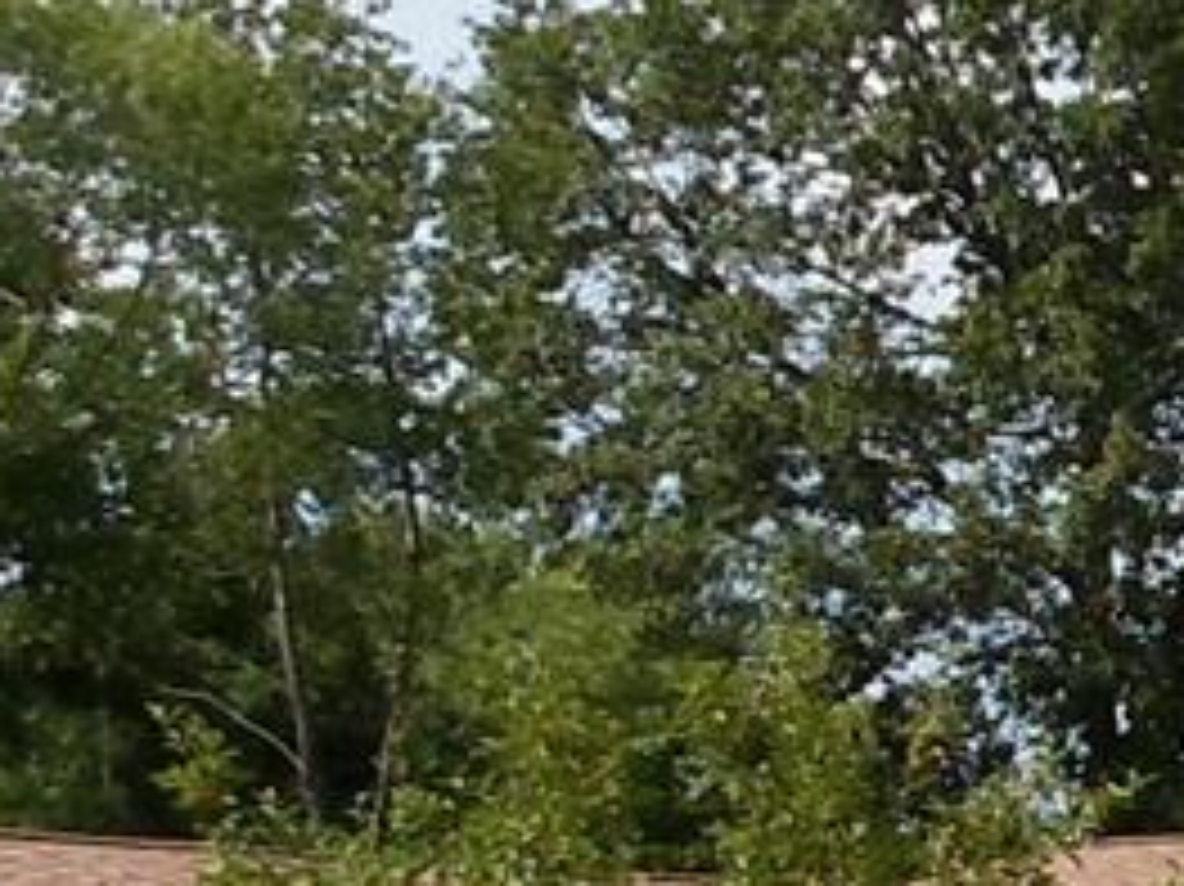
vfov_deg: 9.7
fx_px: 5197
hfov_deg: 11.8
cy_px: 607
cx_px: 2264
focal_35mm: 152
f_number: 2.5
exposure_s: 1/1500
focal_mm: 4.5
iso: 80
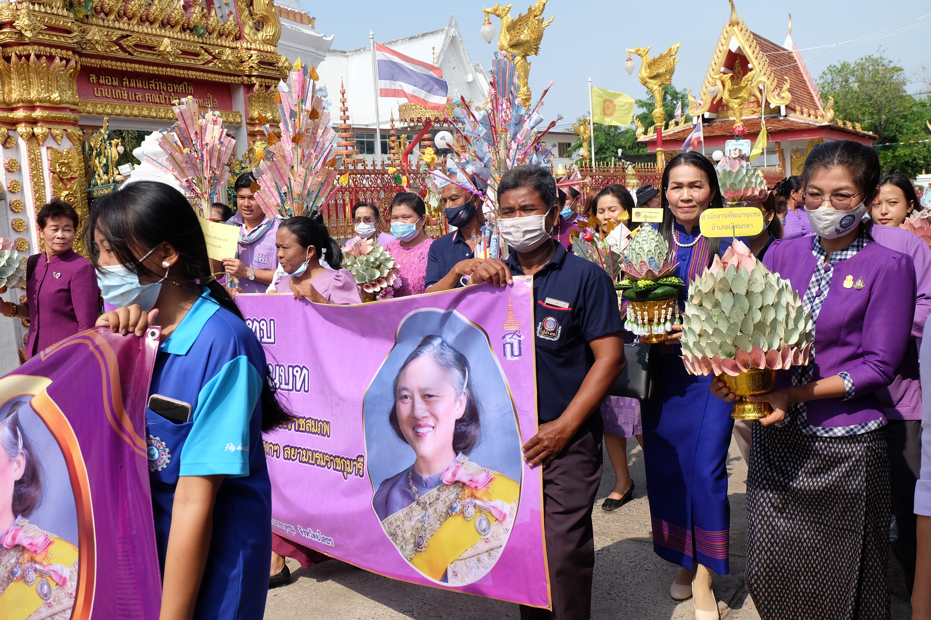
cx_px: 466
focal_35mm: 33
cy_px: 310
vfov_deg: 40.0
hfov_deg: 57.2
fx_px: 853
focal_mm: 22.2
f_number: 6.4
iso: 200
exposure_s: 1/420
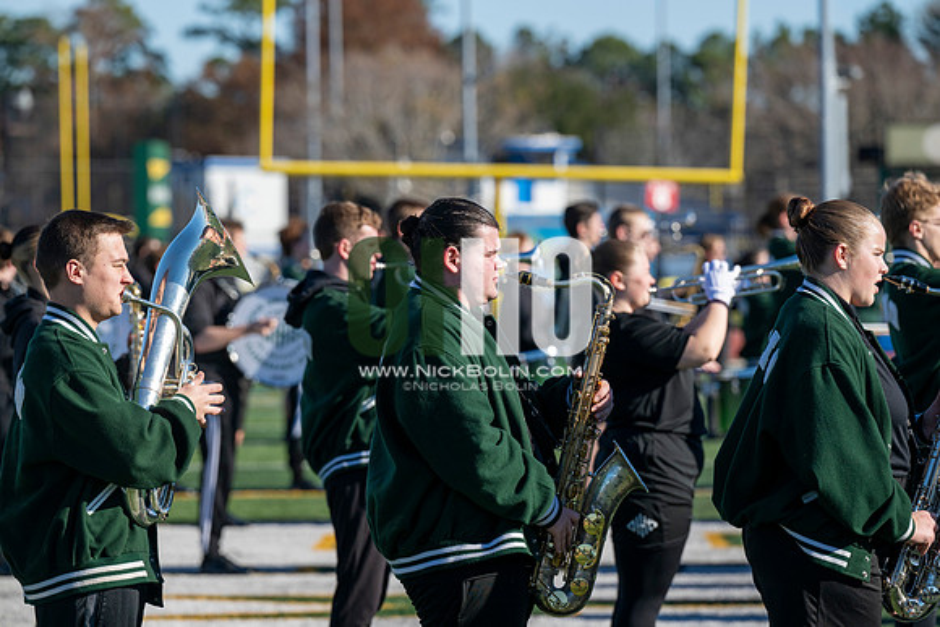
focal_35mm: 200
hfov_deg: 10.3
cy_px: 314
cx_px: 470
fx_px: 5223
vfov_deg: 6.9
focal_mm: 200
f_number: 5
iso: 250
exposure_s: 1/2000
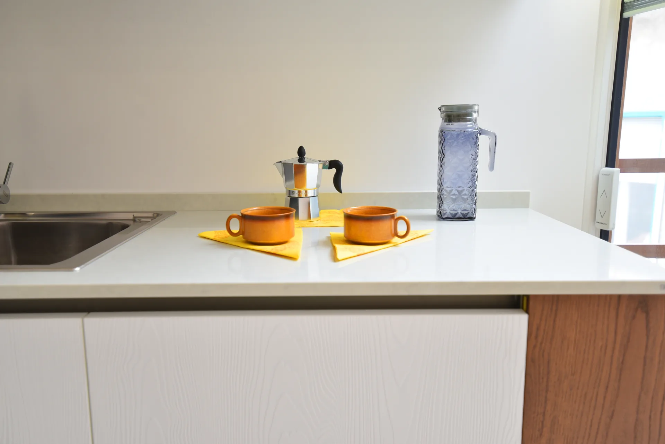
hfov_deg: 61.9
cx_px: 332
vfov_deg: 43.6
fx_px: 554
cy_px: 222
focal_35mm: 30
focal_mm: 30
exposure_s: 1/80
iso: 200
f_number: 2.8
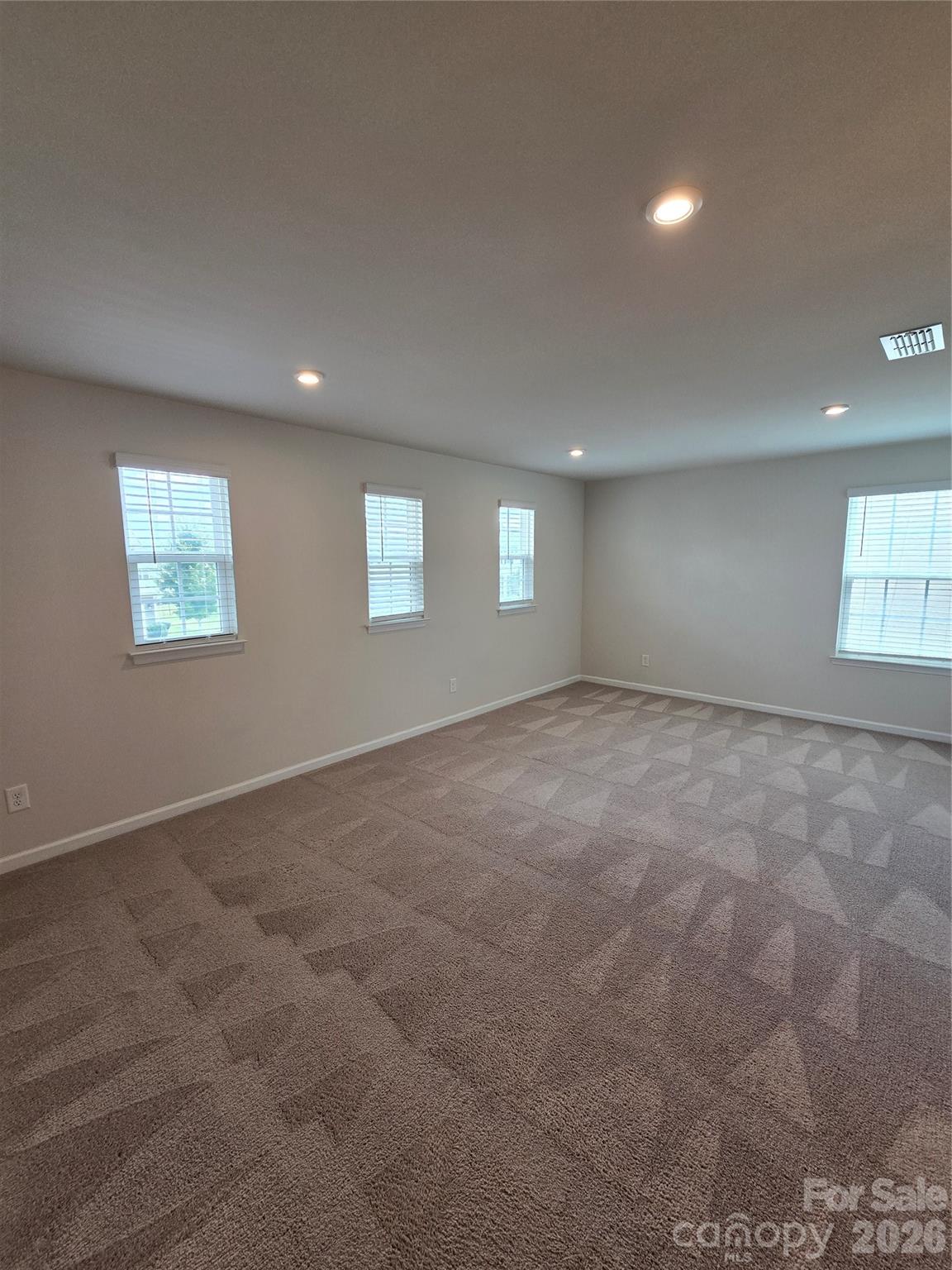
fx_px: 477
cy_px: 635
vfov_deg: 106.2
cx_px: 476
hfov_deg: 89.9
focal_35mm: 13
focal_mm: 2.2
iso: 80
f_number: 2.2
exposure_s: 1/120
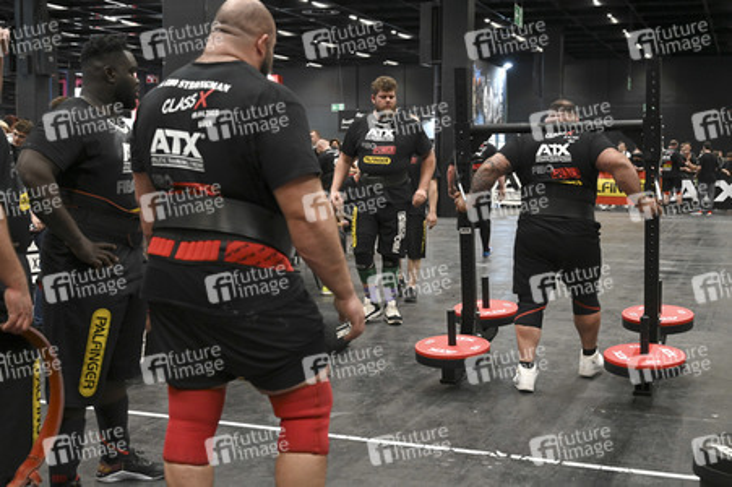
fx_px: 955
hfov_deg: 41.9
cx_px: 366
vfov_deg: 28.6
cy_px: 244
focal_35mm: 47
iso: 3200
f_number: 4.8
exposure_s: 1/125
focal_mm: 47
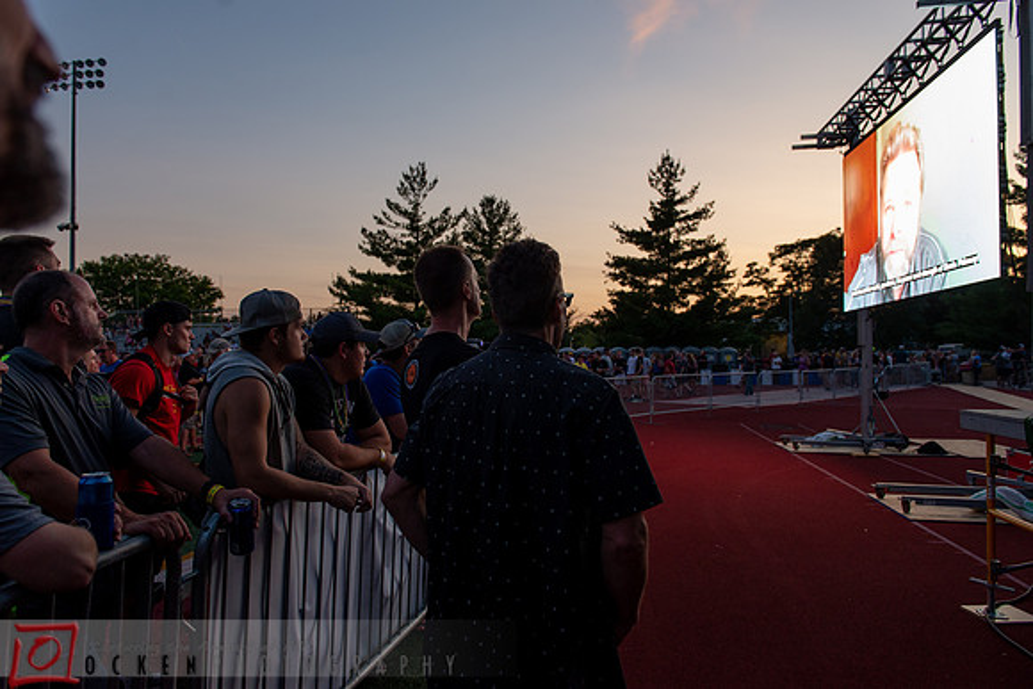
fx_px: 689
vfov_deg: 53.2
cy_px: 344
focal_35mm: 24
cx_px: 516
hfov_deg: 73.7
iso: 800
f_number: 4
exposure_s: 1/160
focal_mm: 24
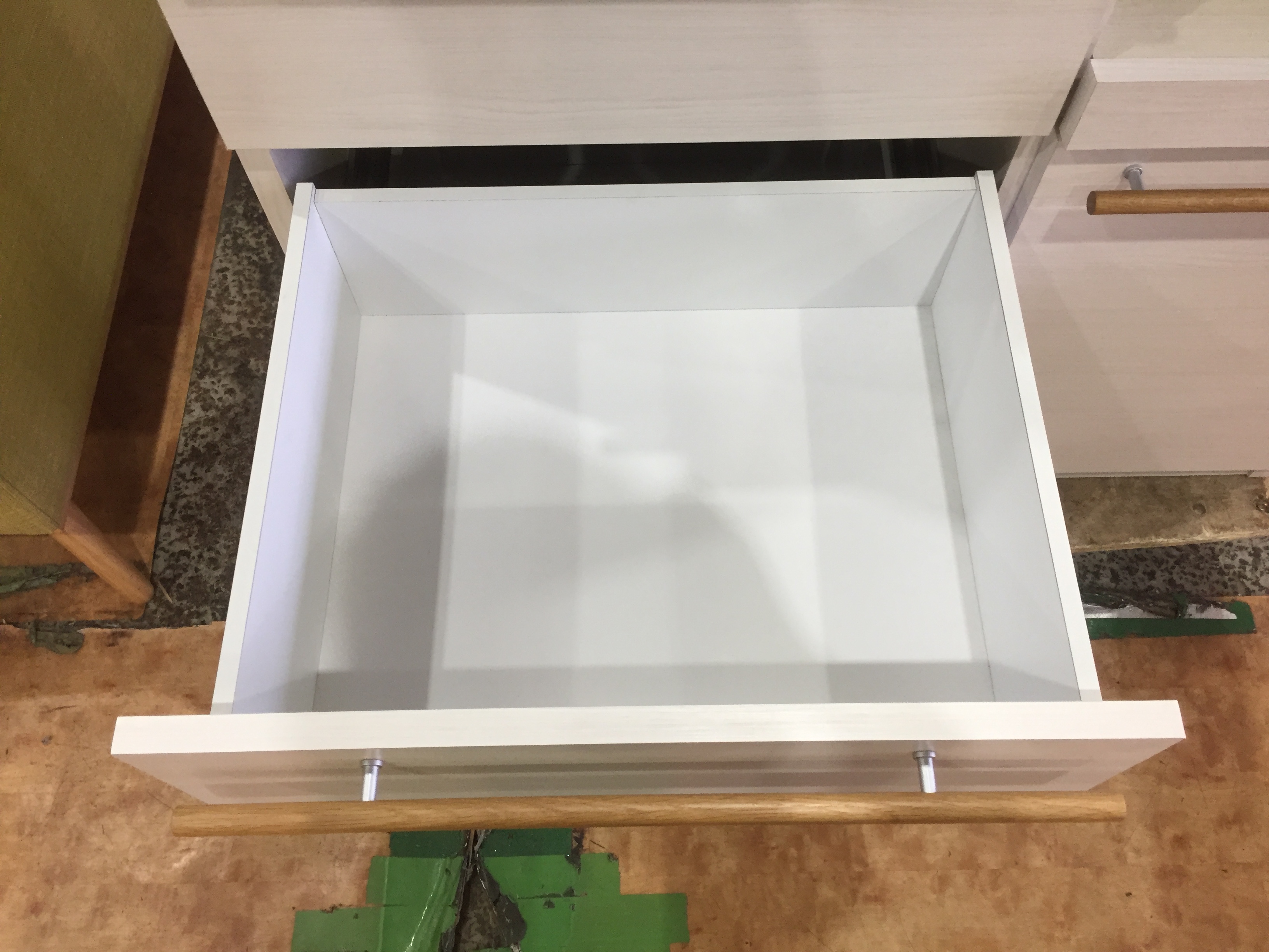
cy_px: 476
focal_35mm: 29
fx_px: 1063
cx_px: 634
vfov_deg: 48.2
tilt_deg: -62.4
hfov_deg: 61.7
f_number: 2.2
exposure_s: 1/30
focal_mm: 4.15
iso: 50
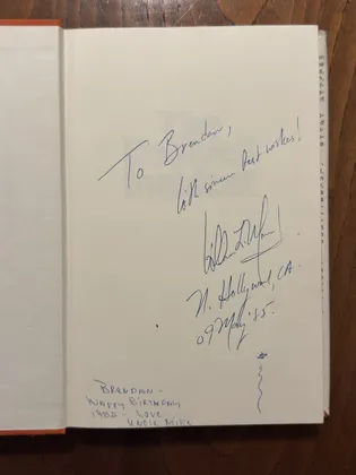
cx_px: 178
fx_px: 480
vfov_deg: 52.6
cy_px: 238
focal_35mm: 35
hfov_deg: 40.7
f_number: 1.78
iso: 200
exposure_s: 1/60
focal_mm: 6.76
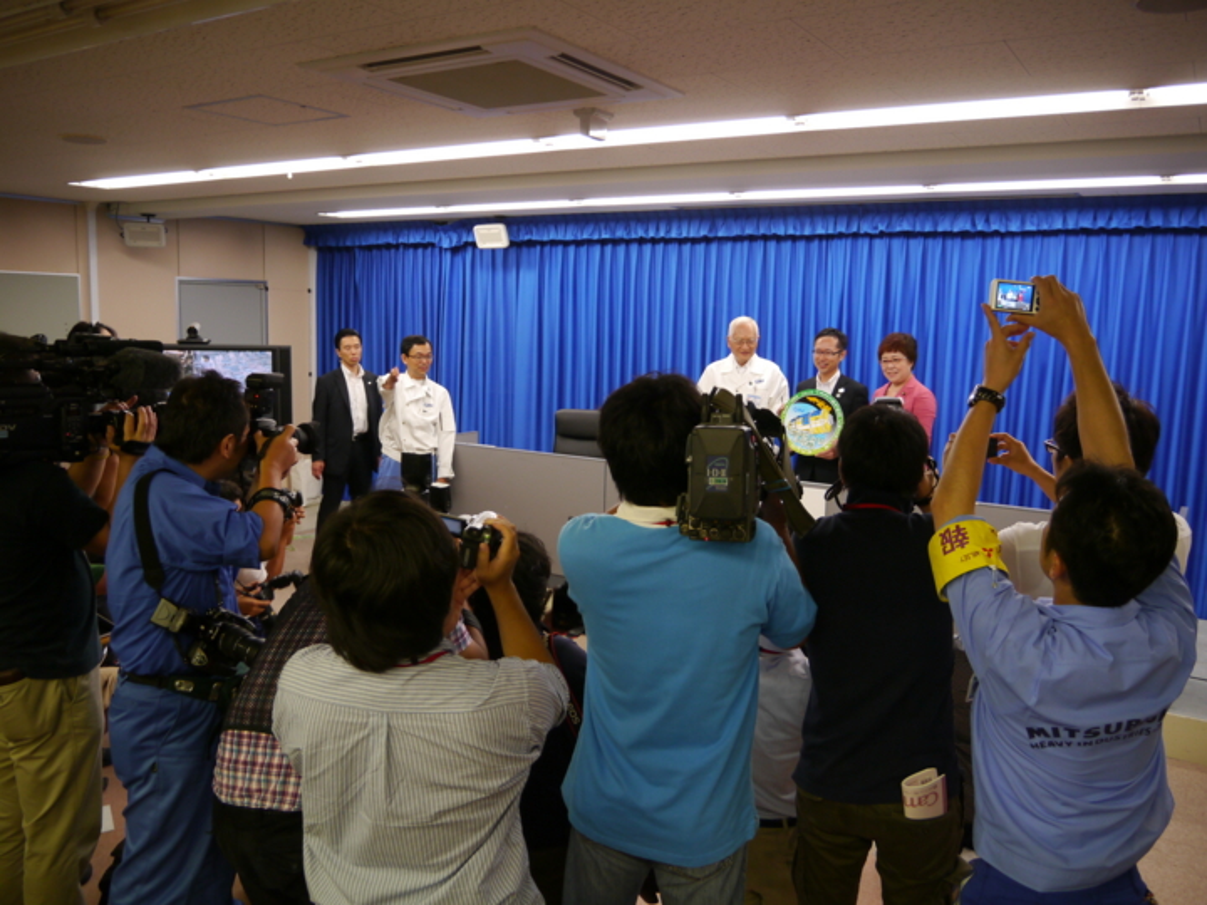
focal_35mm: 28
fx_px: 976
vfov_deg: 49.7
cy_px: 452
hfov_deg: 63.4
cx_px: 604
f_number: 3.5
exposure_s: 1/60
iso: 400
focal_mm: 14
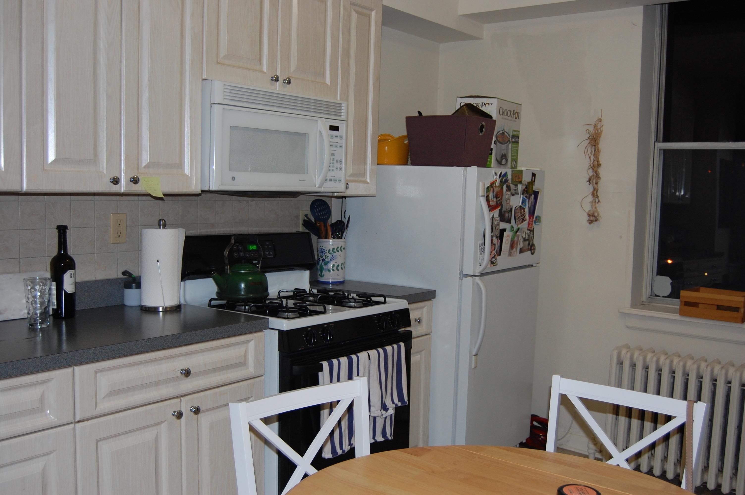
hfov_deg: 53.2
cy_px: 248
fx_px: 744
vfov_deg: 36.8
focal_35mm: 36
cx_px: 372
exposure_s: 1/60
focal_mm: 24
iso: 400
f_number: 4
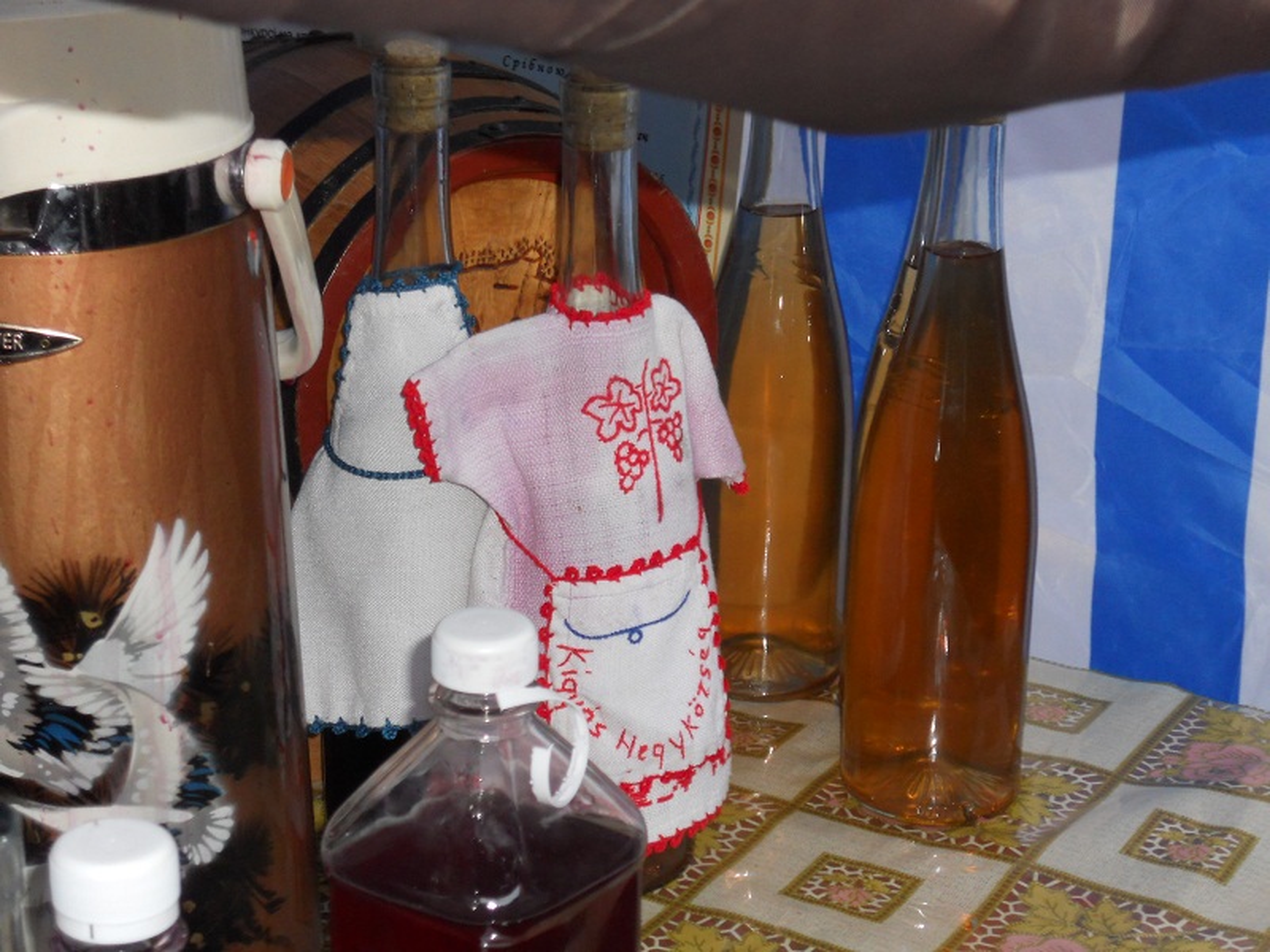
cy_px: 476
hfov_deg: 25.3
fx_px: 2825
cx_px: 635
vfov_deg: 19.1
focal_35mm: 77
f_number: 5.9
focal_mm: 13.9
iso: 200
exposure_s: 1/60
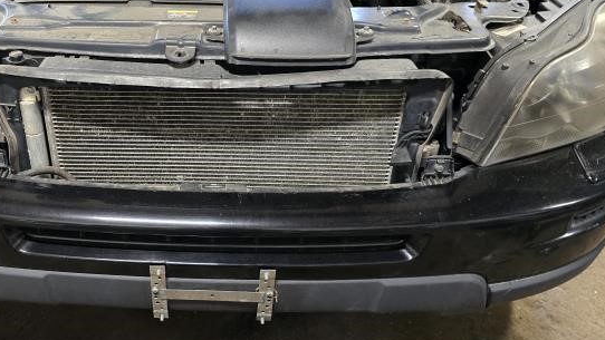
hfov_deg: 53.0
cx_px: 202
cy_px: 100
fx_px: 594
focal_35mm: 37
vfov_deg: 31.6
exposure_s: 1/60
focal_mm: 6.3
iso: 500
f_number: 1.7
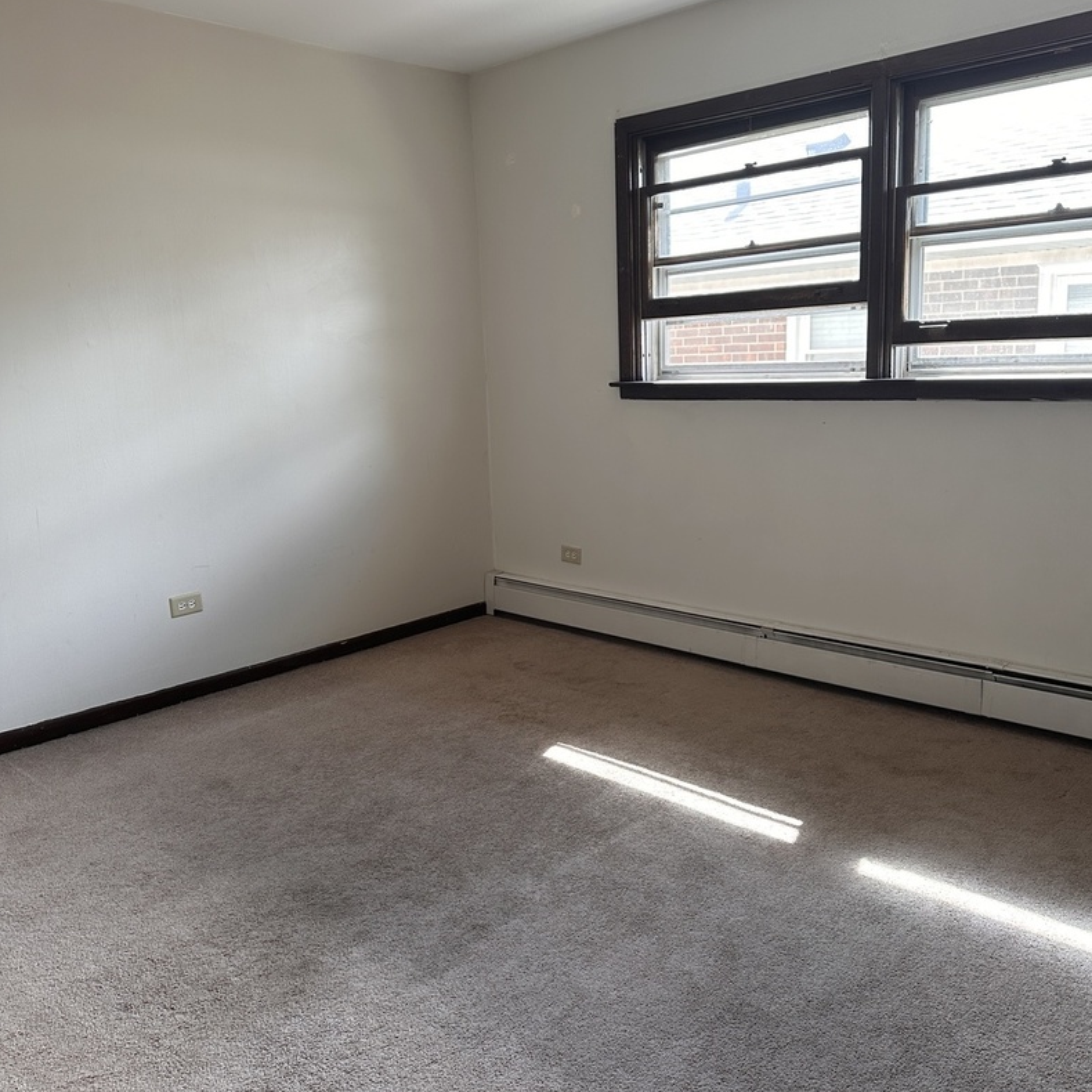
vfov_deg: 55.6
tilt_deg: -9.6
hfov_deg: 55.6
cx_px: 556
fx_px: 1035
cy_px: 553
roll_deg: +1.4
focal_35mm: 29
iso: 100
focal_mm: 6.86
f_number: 1.78
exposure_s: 1/134
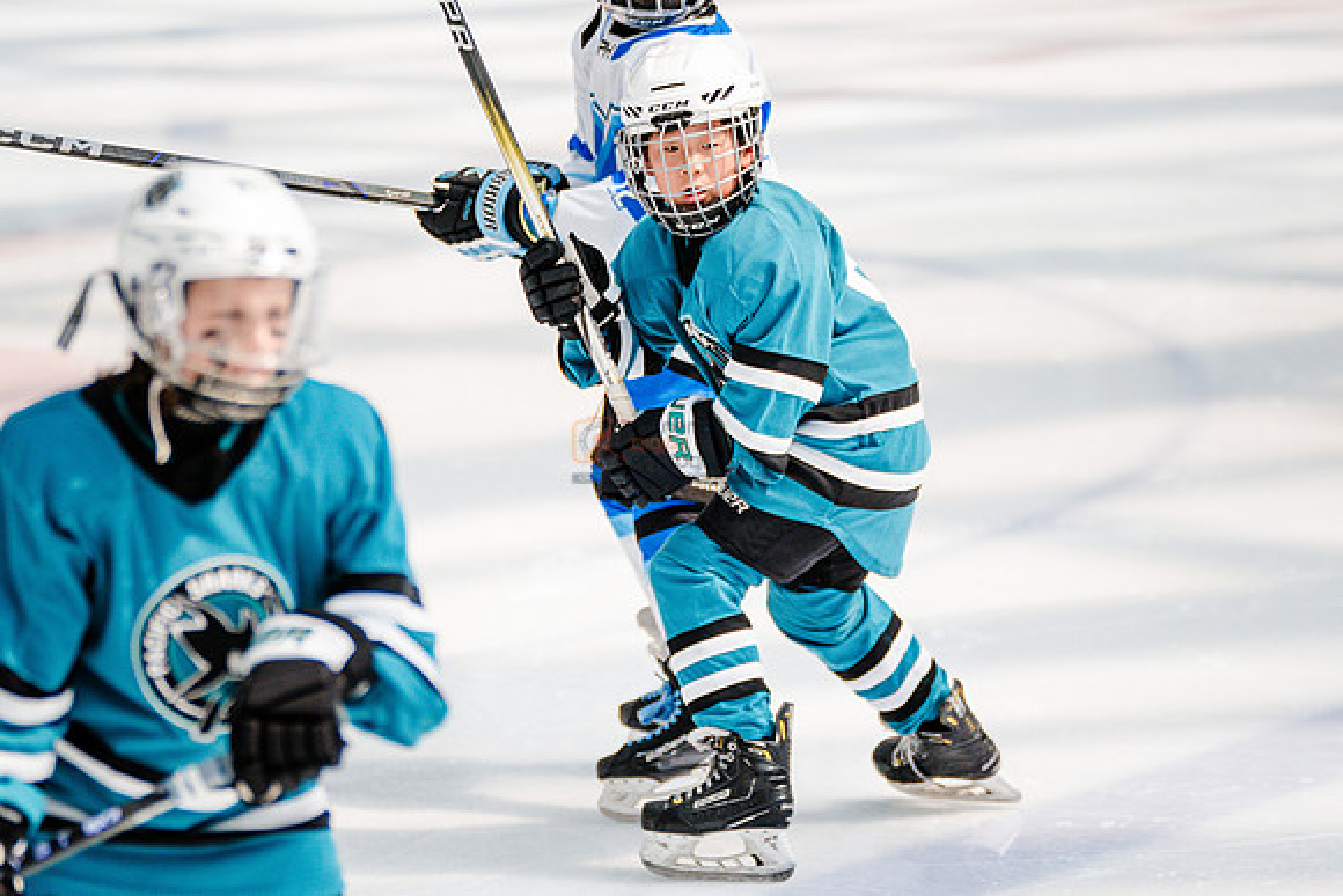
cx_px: 575
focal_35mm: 232
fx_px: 8674
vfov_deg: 5.9
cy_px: 489
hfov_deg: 8.9
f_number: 3.2
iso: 1250
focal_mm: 186
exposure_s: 1/3200
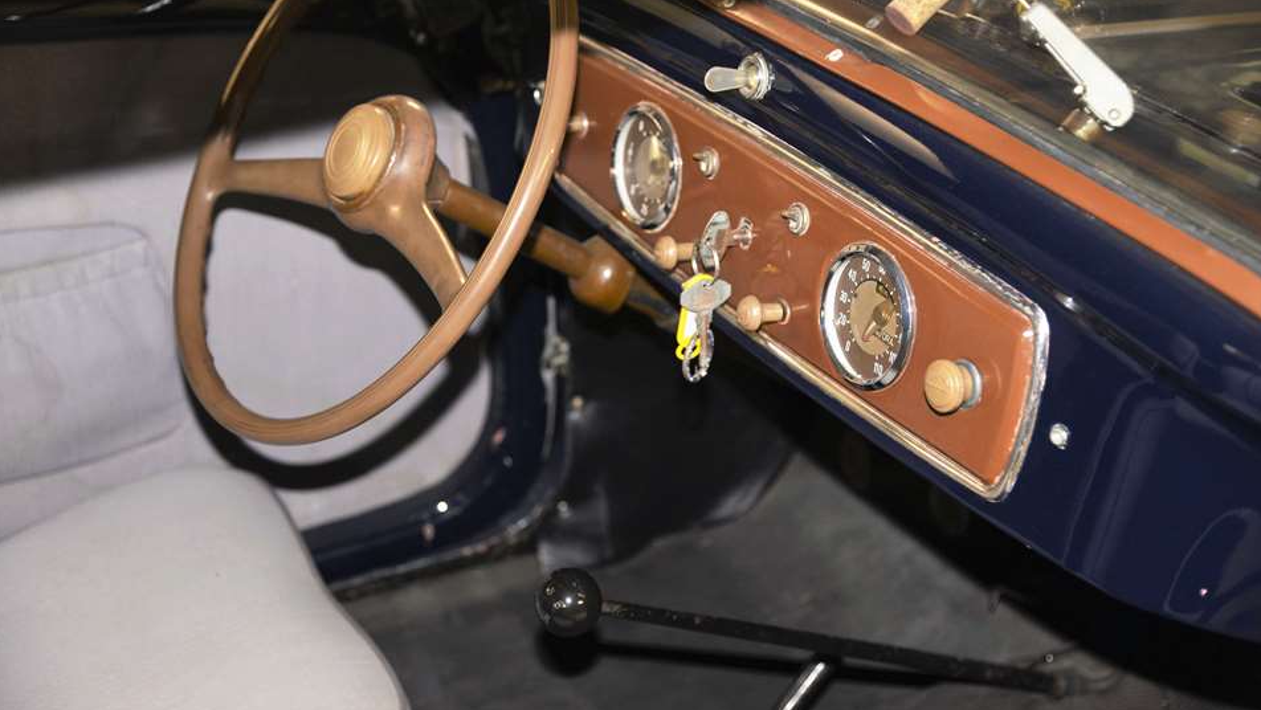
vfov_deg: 20.7
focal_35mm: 58
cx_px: 628
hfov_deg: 36.0
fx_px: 1940
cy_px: 335
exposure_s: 1/60
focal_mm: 55
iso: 800
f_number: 4
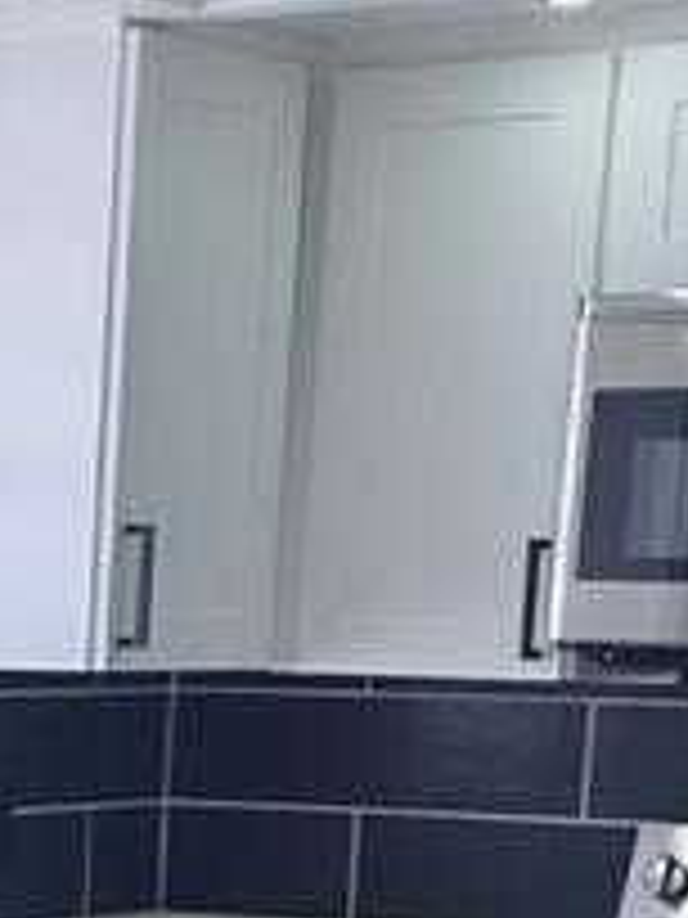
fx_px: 3578
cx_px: -432
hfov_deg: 10.5
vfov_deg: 13.8
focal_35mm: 135
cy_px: 1323
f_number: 1.7
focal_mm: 6.3
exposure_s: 1/120
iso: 100
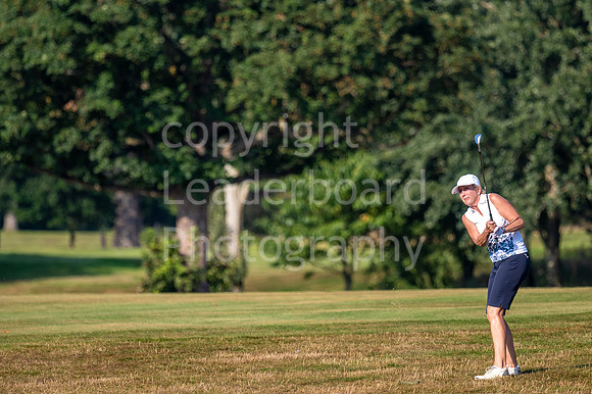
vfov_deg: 2.6
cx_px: 299
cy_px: 187
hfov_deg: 3.9
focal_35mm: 524
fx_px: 8615
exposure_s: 1/1000
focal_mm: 300
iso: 160
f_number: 4.5
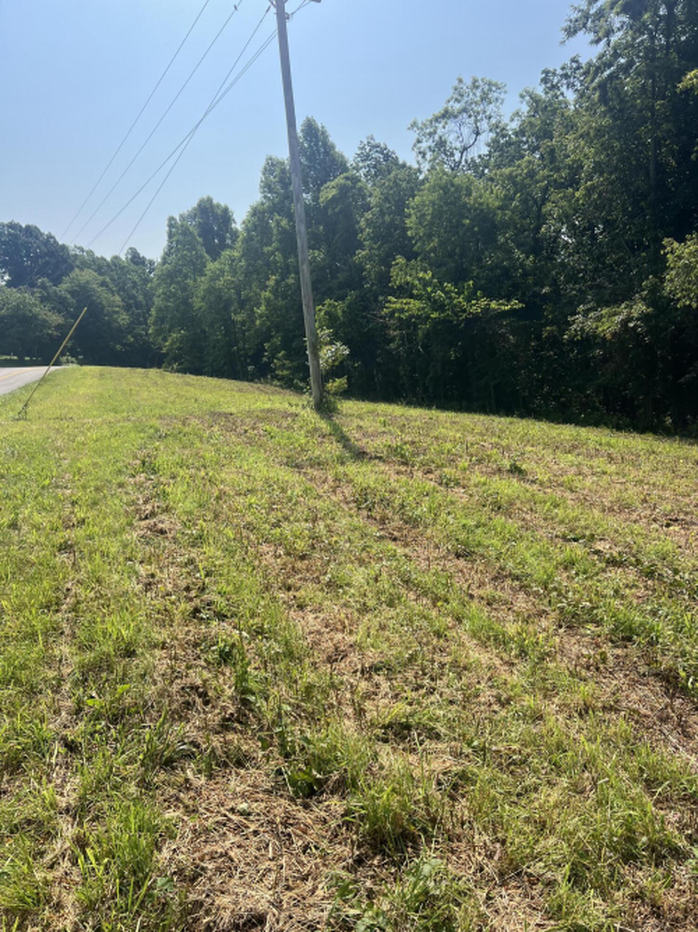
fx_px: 699
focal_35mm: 26
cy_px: 466
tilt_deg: -11.7
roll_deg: +3.7
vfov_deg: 67.3
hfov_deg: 53.0
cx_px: 349
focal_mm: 5.7
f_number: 1.5
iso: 50
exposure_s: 1/3704
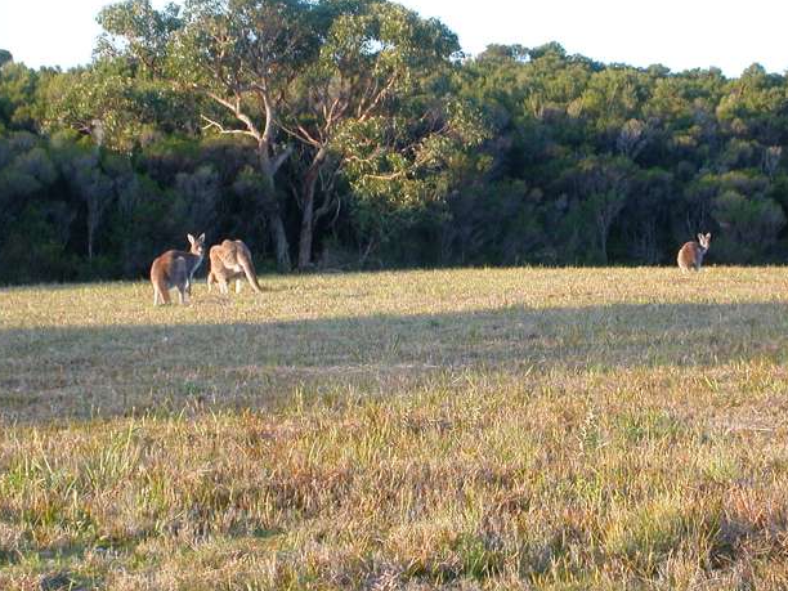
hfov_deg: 17.0
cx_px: 400
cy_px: 283
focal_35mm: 116
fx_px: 2641
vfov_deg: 12.8
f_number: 4.8
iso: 100
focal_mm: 16.8
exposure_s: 1/62.5
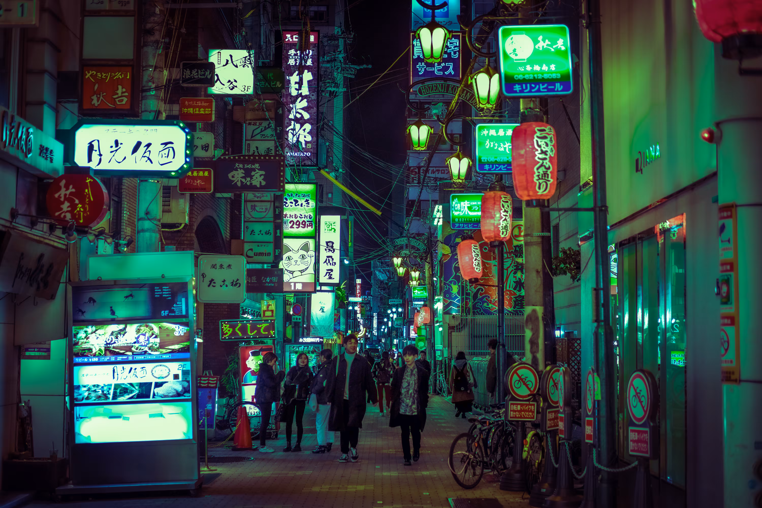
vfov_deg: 25.5
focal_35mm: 53
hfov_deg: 37.5
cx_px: 381
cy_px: 254
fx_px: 1122
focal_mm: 35
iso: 320
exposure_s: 1/80
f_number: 2
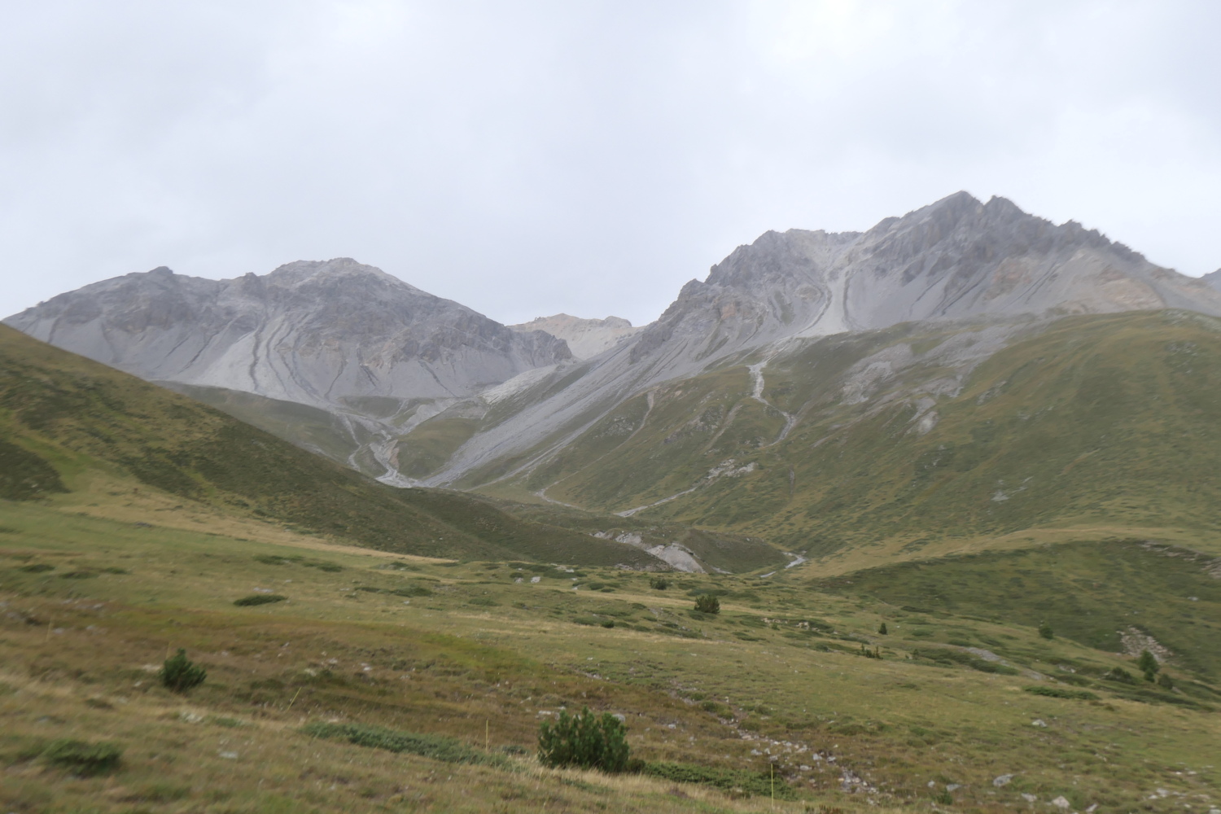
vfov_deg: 40.0
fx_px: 1119
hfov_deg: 57.2
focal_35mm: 33
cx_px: 610
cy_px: 407
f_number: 3.7
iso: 200
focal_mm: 12.2
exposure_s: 1/320
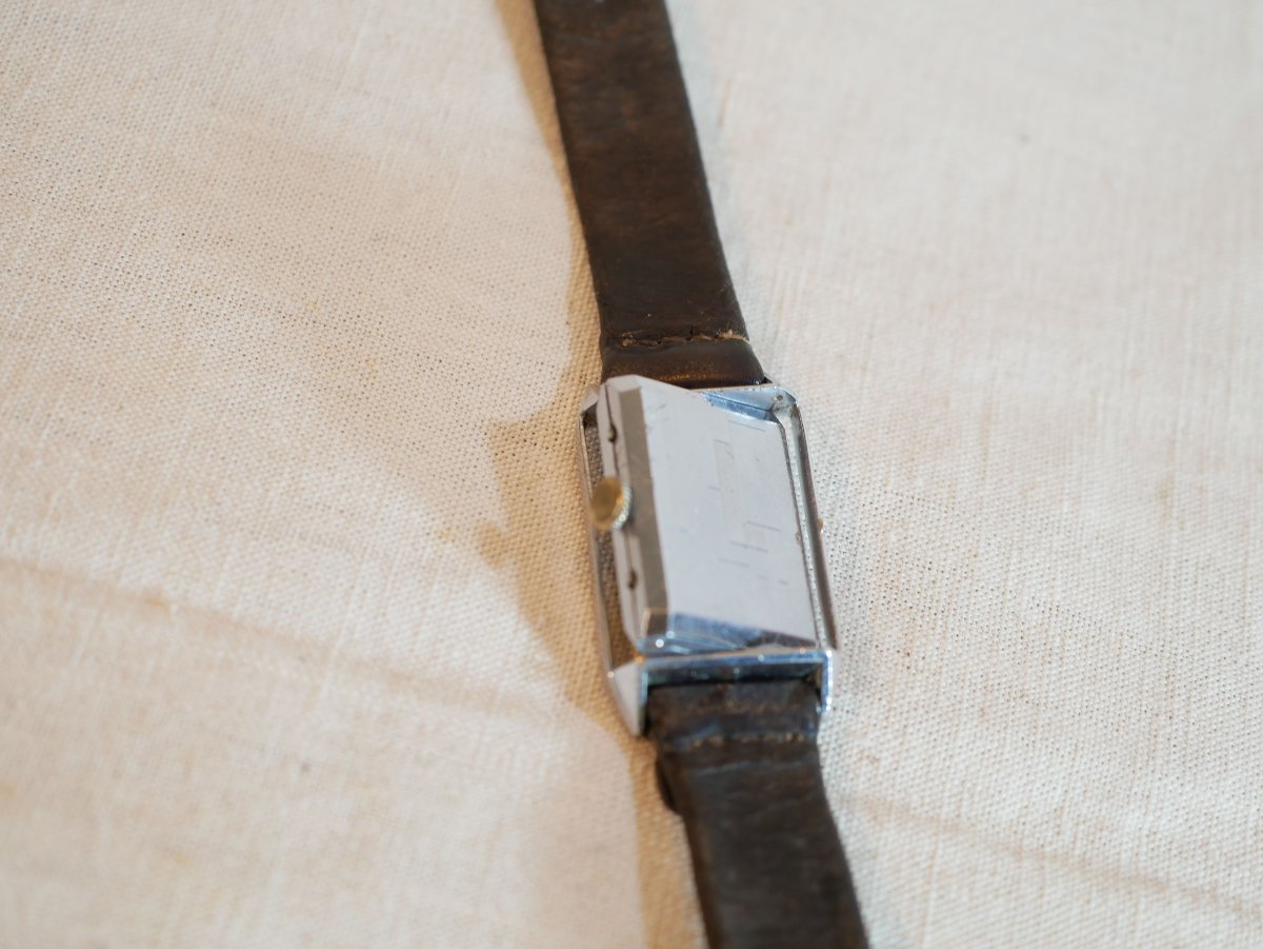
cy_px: 474
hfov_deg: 32.2
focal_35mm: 60
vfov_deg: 24.4
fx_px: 2190
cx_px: 632
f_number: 3.5
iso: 250
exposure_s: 1/125
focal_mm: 30
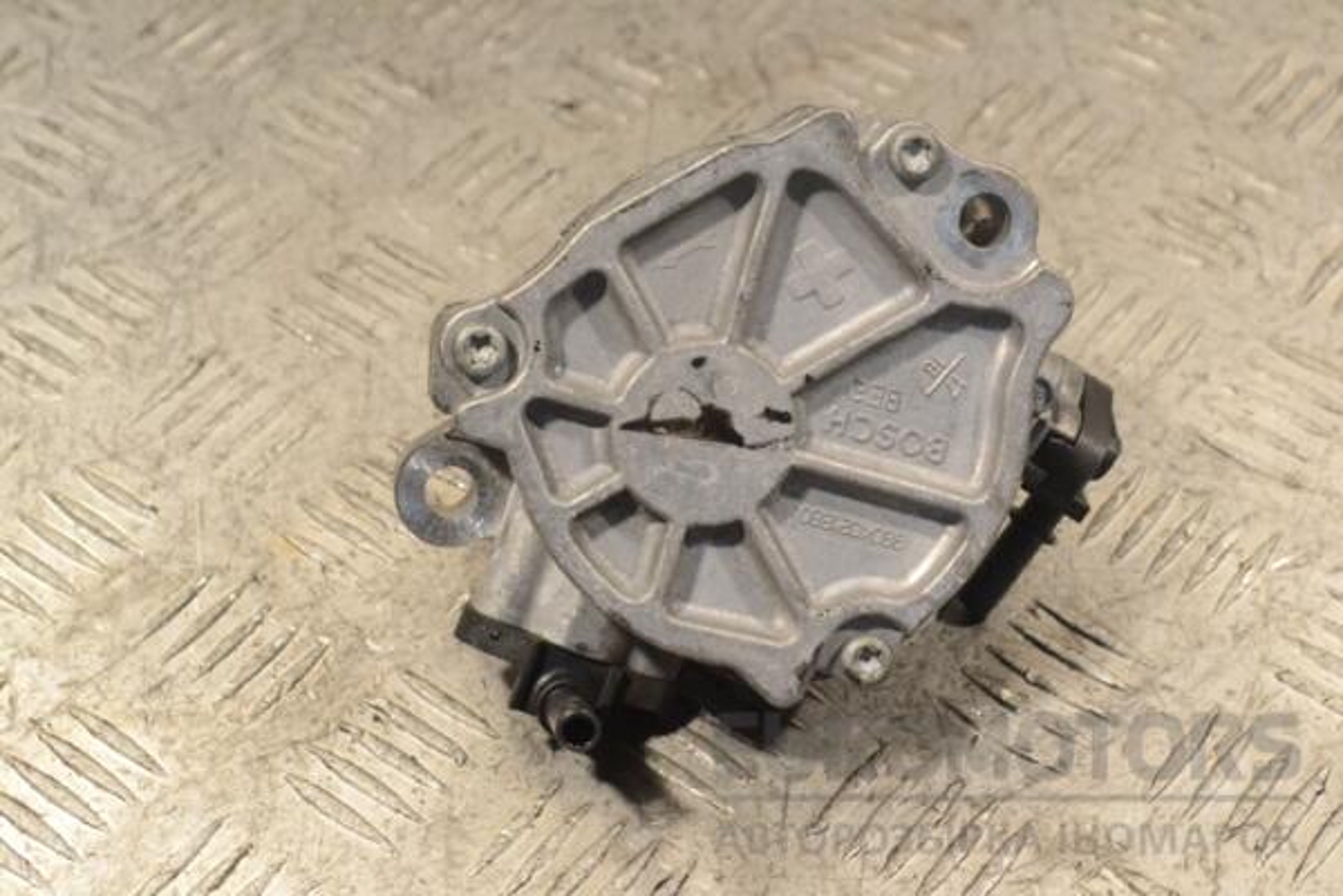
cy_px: 448
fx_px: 2686
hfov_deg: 28.1
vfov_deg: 18.9
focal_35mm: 72
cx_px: 672
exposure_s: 1/320
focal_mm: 48
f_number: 9
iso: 3200
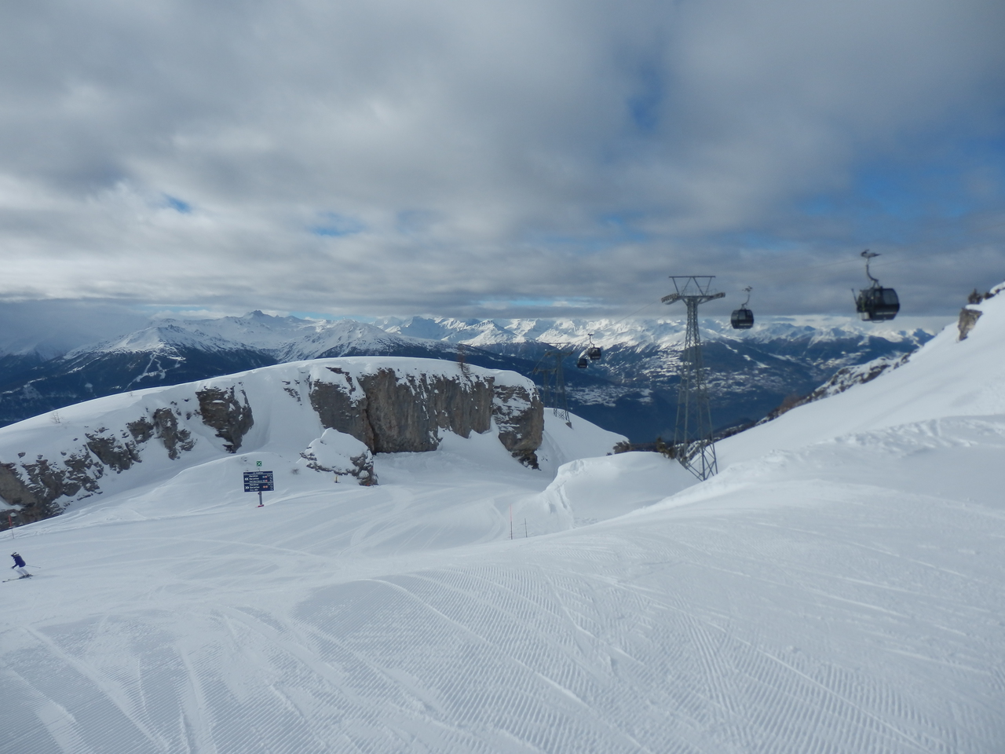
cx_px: 502
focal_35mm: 25
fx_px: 726
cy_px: 377
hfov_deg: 69.4
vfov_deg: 54.9
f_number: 8.7
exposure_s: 1/320
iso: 80
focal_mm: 4.5
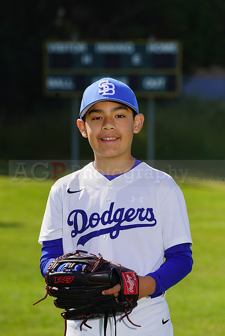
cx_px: 112
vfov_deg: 8.9
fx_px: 2174
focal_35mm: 232
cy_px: 168
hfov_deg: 5.9
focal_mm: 232
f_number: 9
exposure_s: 1/250
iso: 100
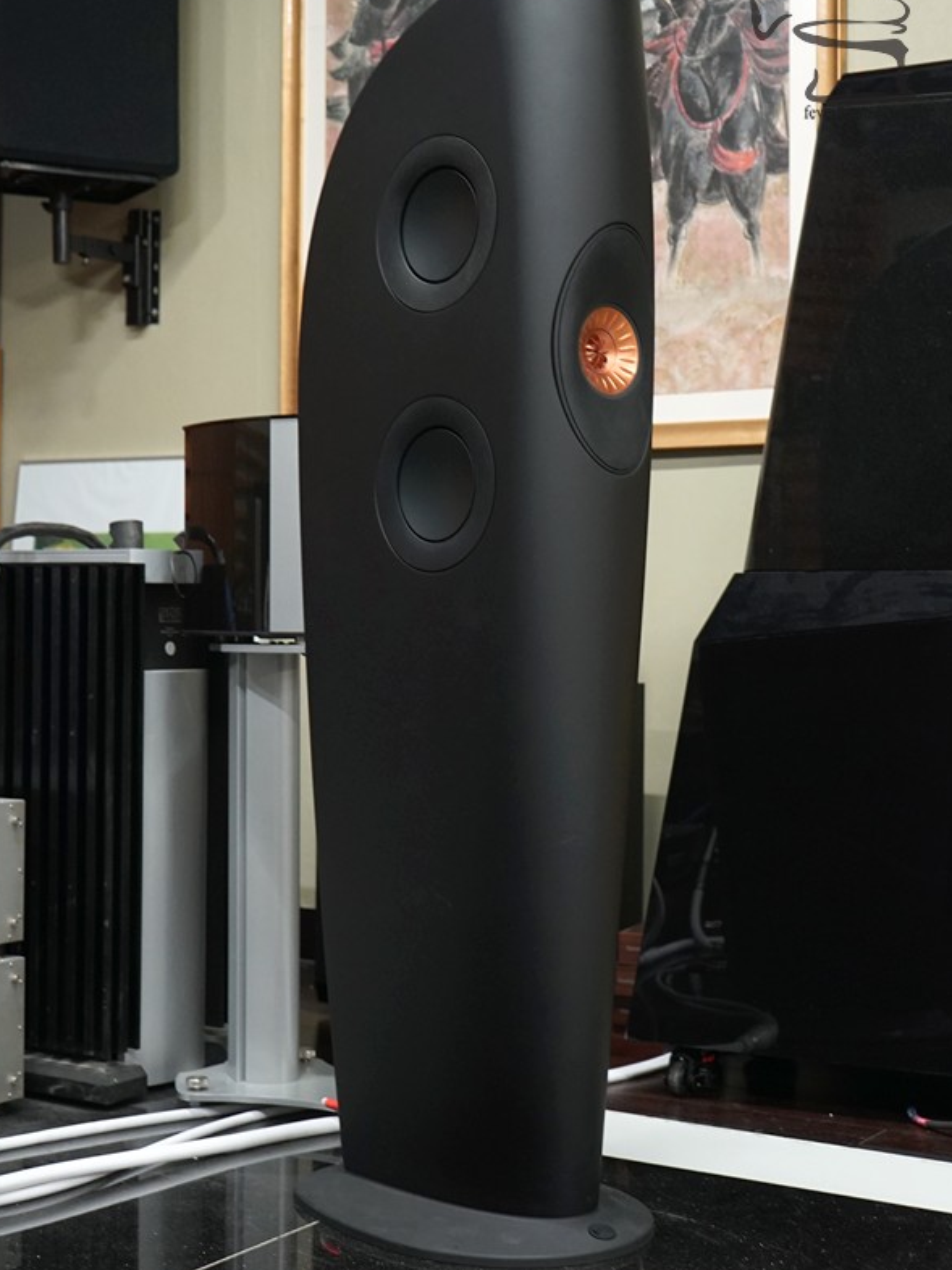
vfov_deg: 35.5
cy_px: 599
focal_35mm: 54
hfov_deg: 27.0
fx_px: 1981
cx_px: 476
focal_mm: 49
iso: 3200
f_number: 5
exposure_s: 1/20
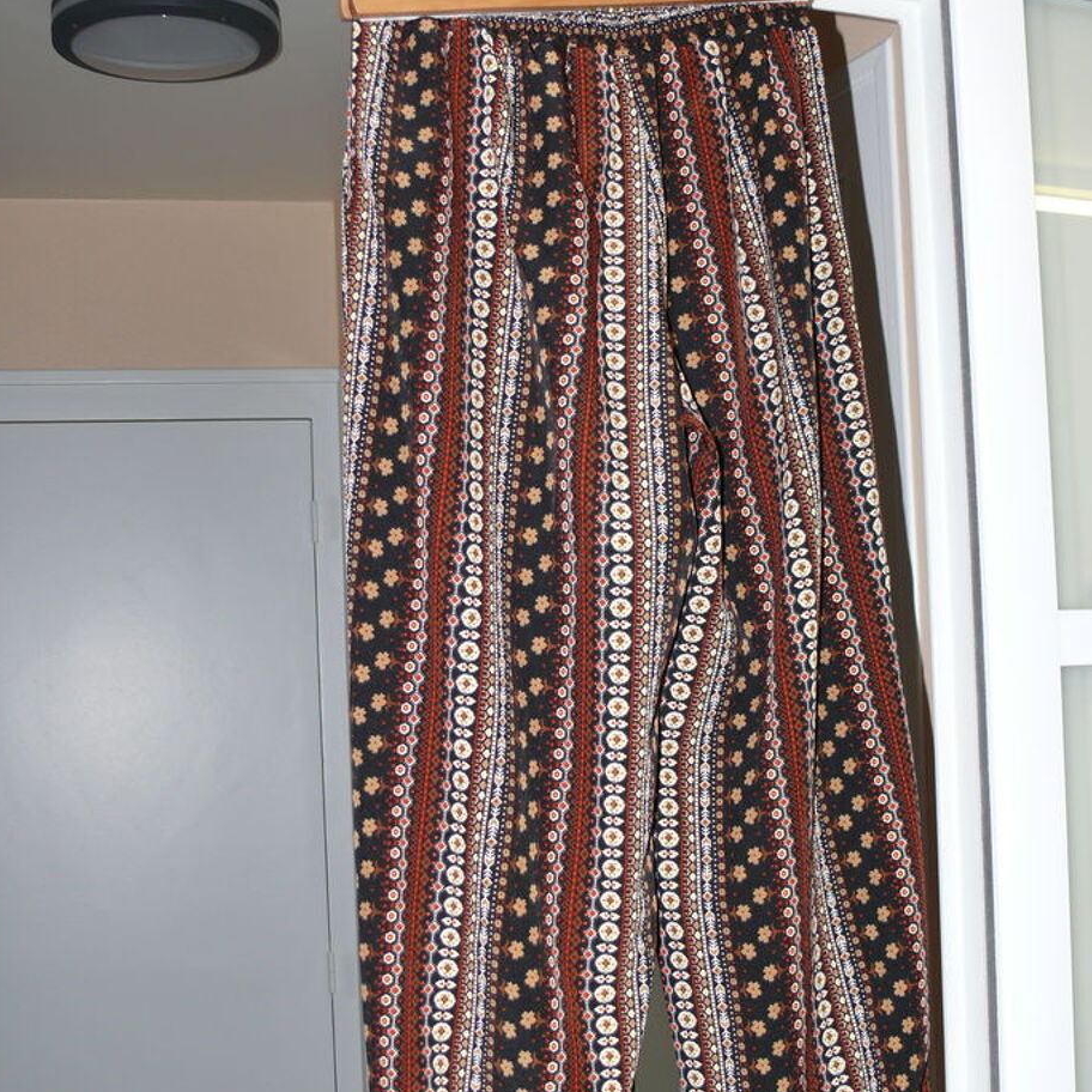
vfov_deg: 32.2
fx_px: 1892
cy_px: 603
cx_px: 568
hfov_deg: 32.2
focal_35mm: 53
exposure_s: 1/30
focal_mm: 8.4
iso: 100
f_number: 2.8
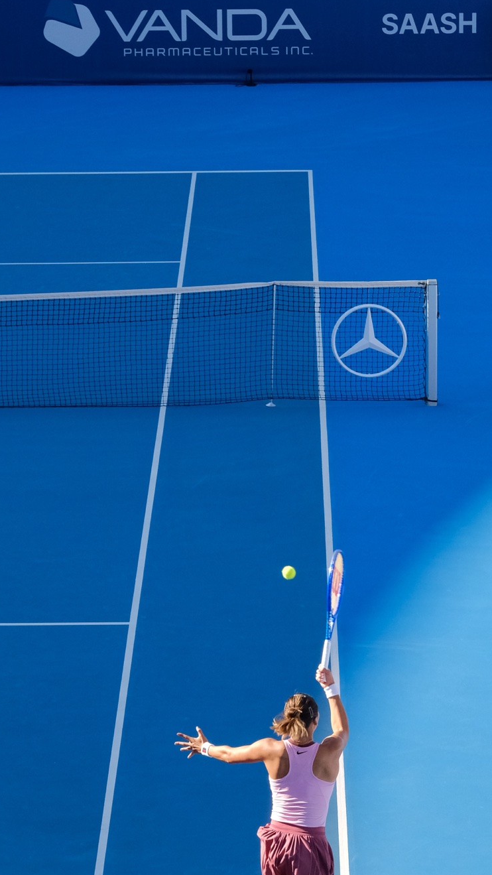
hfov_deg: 8.5
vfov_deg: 15.0
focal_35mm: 143
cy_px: 544
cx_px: 192
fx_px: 3316
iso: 1600
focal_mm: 50
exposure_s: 1/1250
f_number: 6.4
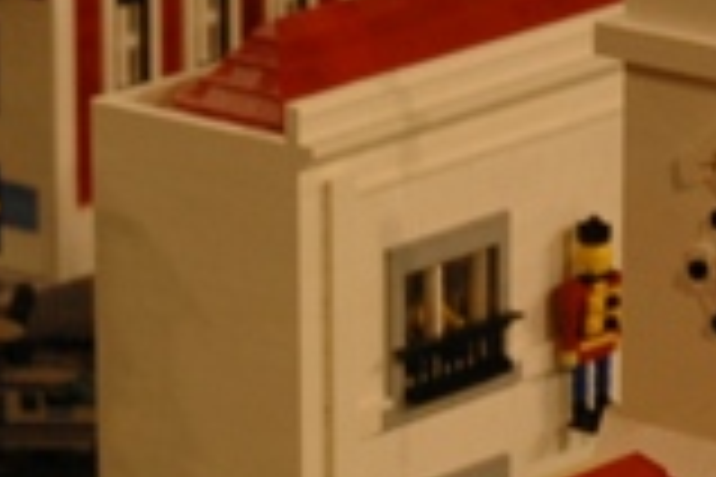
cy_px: 580
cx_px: 324
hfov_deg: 6.2
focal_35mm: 332
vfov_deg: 4.1
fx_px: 6603
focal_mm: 44
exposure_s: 1/80
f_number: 4.5
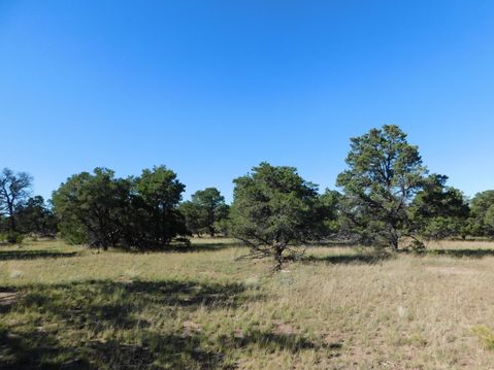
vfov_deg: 56.8
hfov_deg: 71.6
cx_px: 257
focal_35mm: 24
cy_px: 186
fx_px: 342
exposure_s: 1/1250
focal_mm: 4
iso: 125
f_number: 3
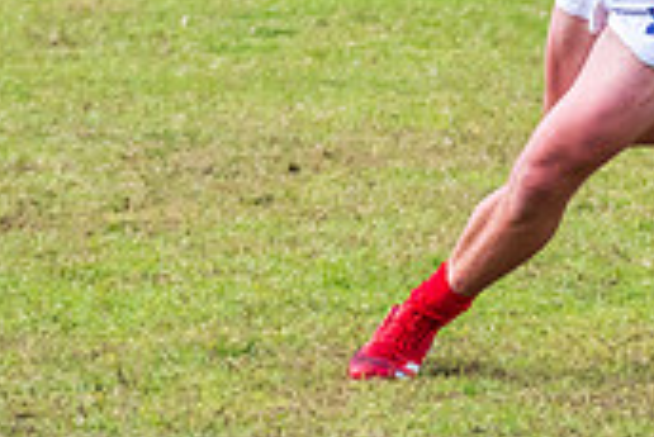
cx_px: 870
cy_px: -64
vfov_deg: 1.8
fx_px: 13982
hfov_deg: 2.7
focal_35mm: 769
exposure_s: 1/1600
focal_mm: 150
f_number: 6.3
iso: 1250
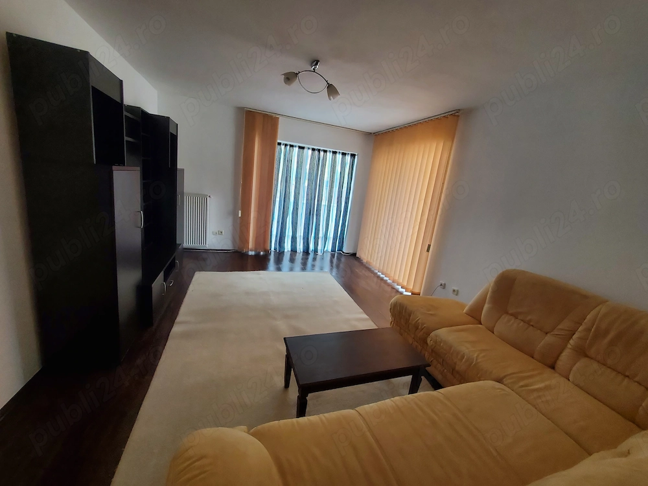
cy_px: 243
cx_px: 324
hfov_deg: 106.2
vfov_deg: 89.9
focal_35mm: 13
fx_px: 243
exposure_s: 1/60
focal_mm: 1.8
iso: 160
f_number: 2.2
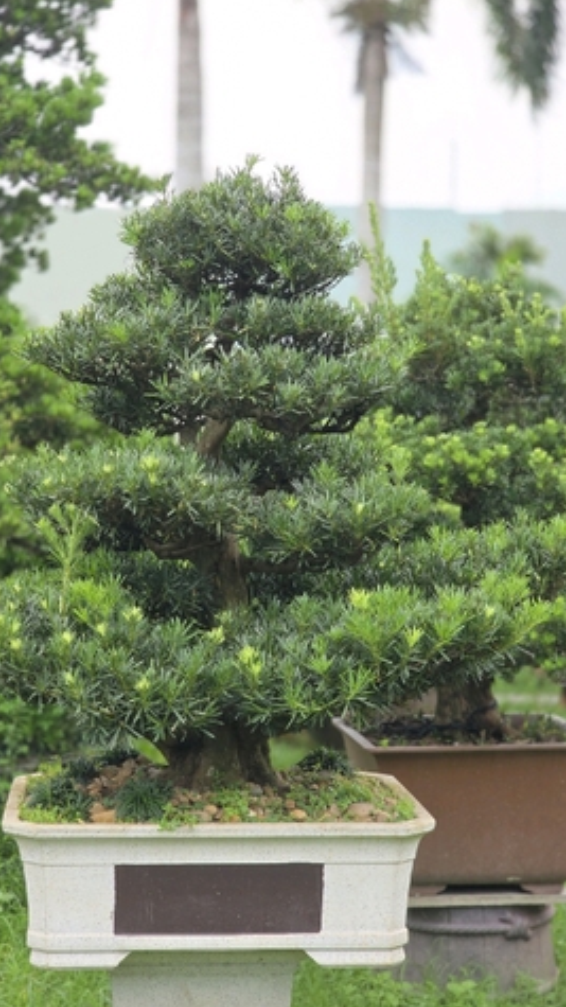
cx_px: 218
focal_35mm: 76
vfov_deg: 27.9
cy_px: 505
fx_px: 2029
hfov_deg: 15.9
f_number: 2.4
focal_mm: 7.9
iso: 50
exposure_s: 1/500
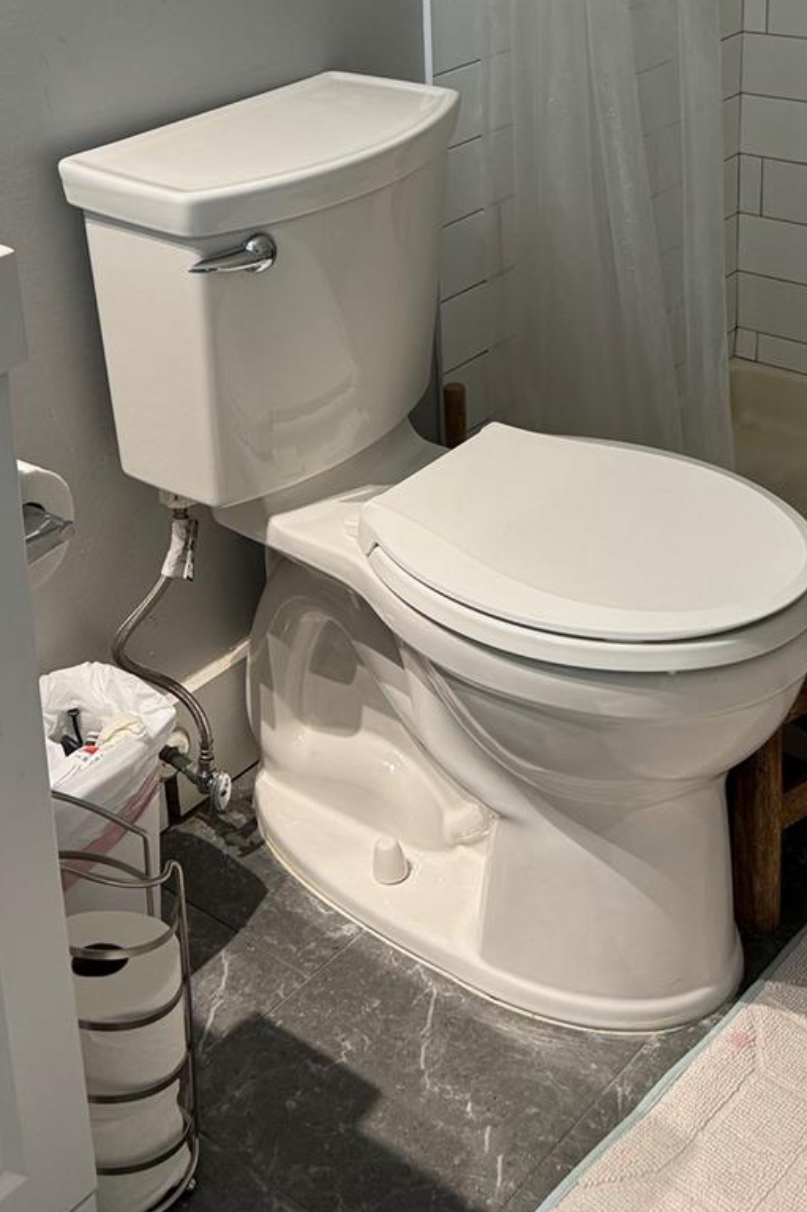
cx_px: 332
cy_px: 155
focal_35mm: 50
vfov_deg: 37.4
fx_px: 1682
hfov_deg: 26.9
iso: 160
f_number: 1.78
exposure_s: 1/60
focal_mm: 6.76
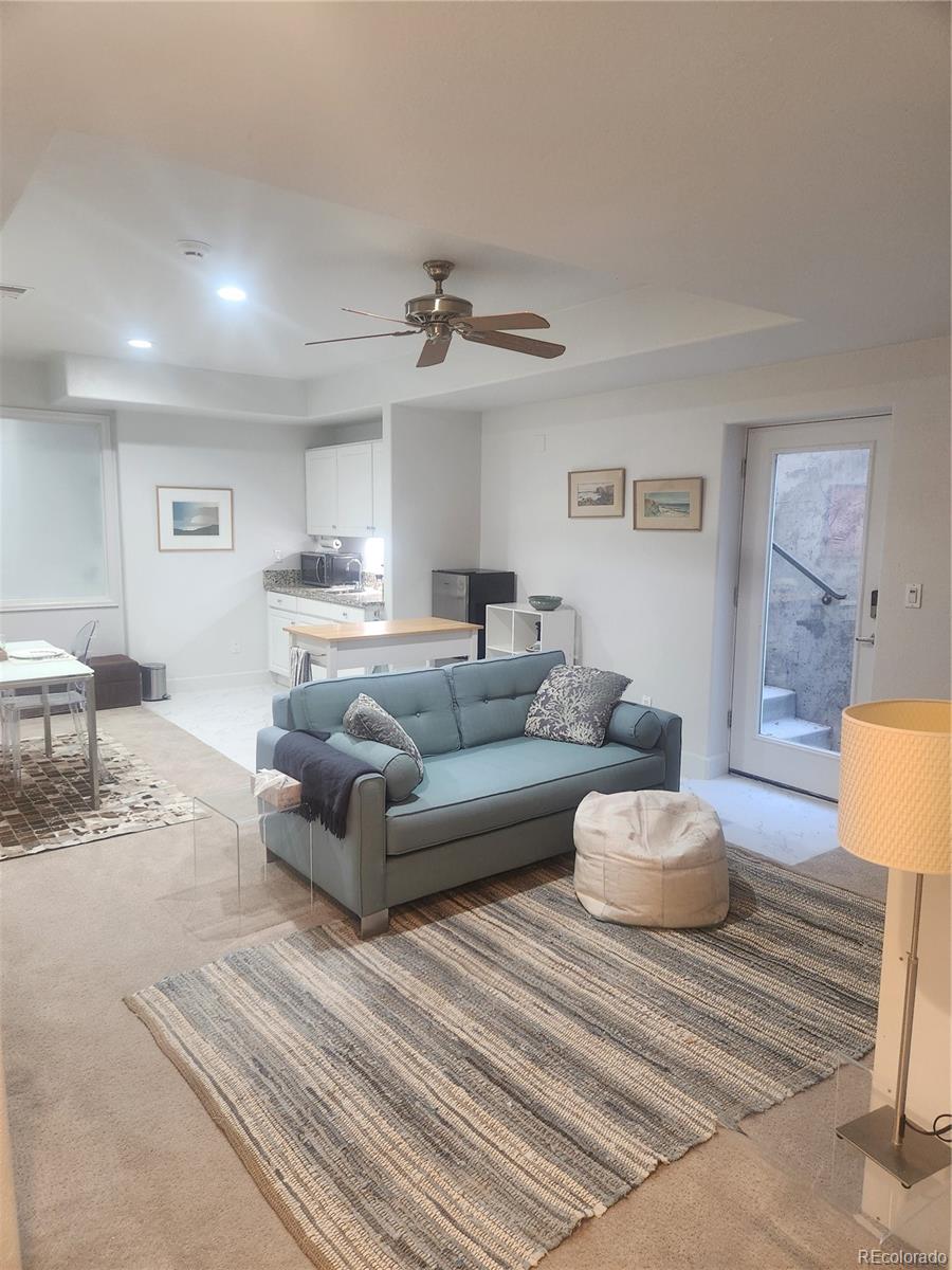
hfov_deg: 58.9
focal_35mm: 23
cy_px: 635
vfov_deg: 73.9
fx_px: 843
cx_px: 476
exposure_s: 1/120
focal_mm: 5.4
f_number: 1.8
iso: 400
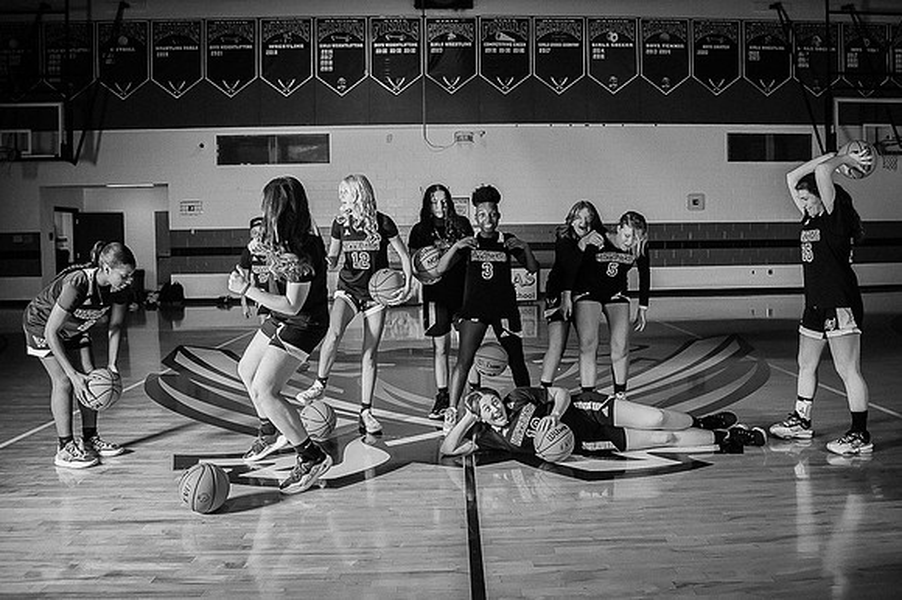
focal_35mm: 28
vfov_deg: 46.1
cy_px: 269
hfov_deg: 65.1
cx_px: 495
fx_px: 705
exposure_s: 1/200
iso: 640
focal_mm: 24
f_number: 4
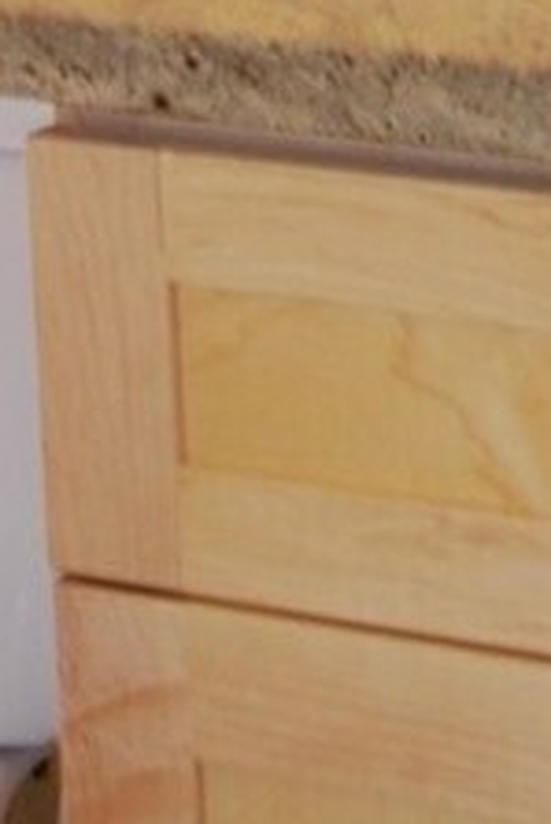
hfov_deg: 7.8
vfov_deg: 10.9
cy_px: -715
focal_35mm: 174
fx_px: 3988
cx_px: 682
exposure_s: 1/13
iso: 400
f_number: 3.5
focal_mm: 18
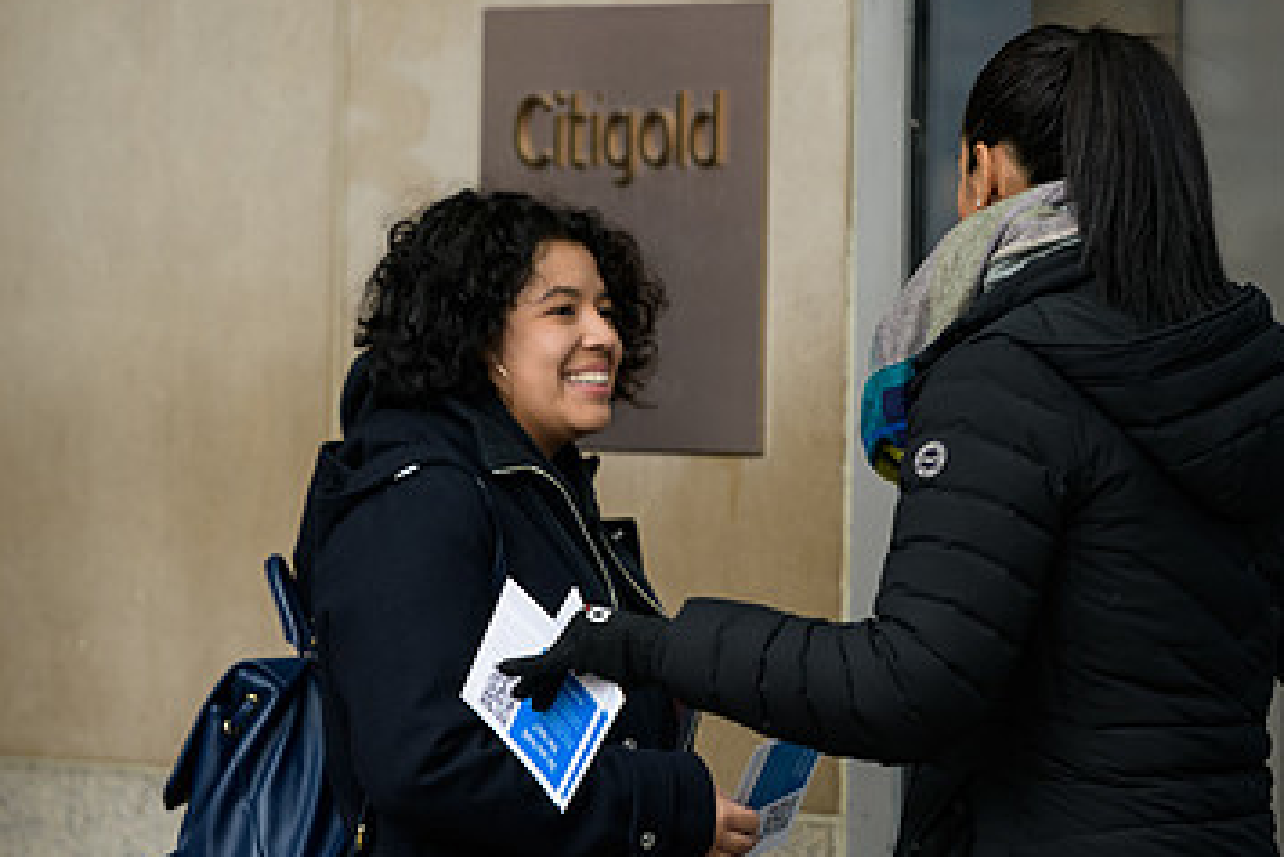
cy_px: 443
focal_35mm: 302
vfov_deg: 4.6
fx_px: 10775
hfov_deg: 6.8
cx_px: 698
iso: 200
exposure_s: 1/125
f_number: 3.2
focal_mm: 185
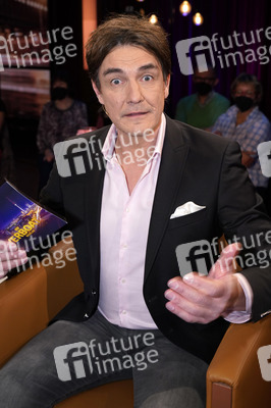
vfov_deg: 50.7
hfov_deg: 35.0
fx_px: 430
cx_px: 136
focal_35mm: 38
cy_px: 204
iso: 1600
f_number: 4.5
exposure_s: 1/125
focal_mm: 38
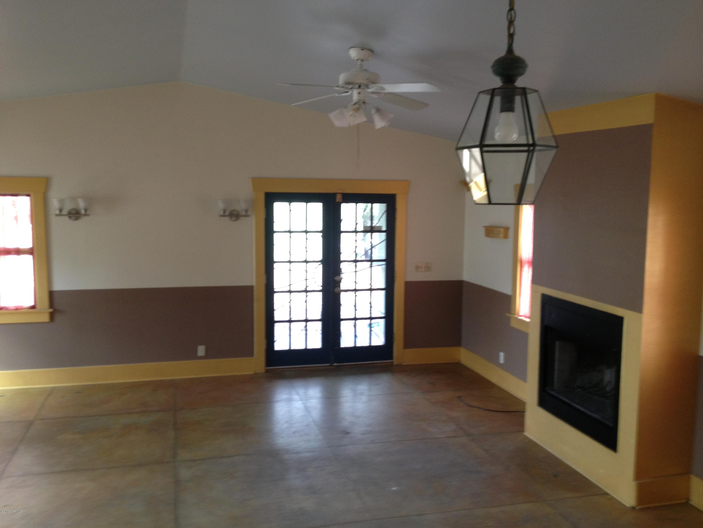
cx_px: 352
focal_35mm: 35
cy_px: 264
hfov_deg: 52.6
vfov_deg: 40.7
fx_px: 711
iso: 80
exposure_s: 1/20
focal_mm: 4.28
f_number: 2.4
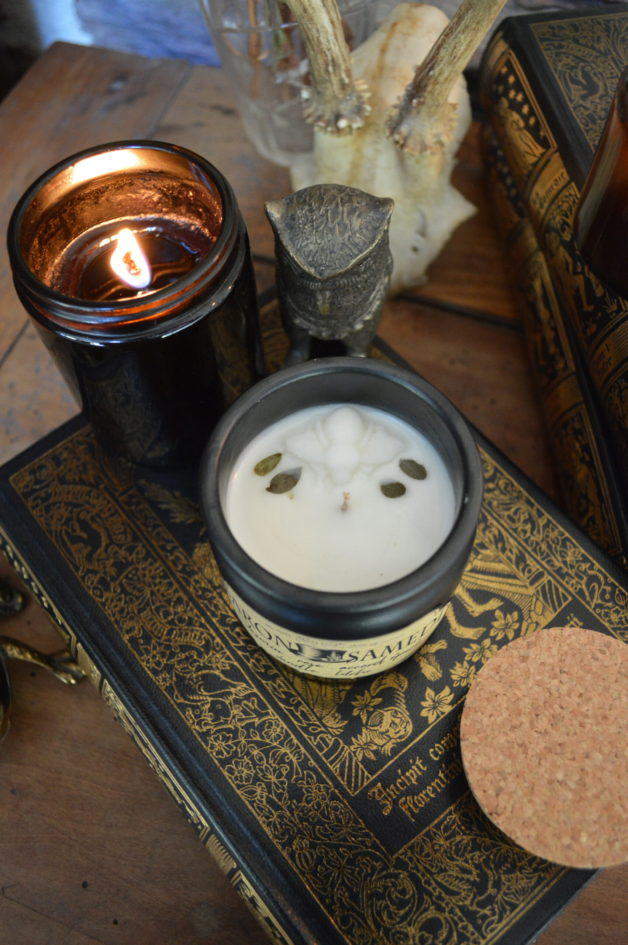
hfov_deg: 43.5
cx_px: 314
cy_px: 472
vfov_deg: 62.0
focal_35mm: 30
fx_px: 786
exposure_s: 1/20
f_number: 3.8
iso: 400
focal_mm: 20
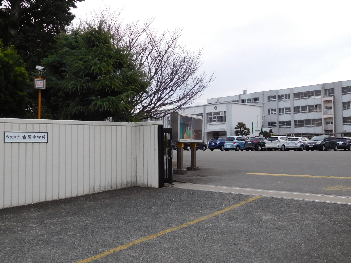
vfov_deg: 40.7
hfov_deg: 52.6
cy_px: 132
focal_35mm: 35
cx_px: 176
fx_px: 355
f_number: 3.8
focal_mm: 6.2
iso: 125
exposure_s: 1/640
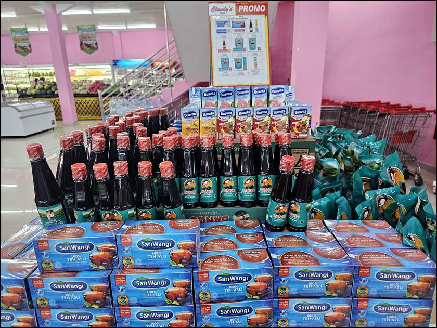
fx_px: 291
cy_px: 164
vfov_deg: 58.9
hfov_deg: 73.9
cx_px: 218
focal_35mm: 23
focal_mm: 6.3
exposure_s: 1/100
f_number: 1.7
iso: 250
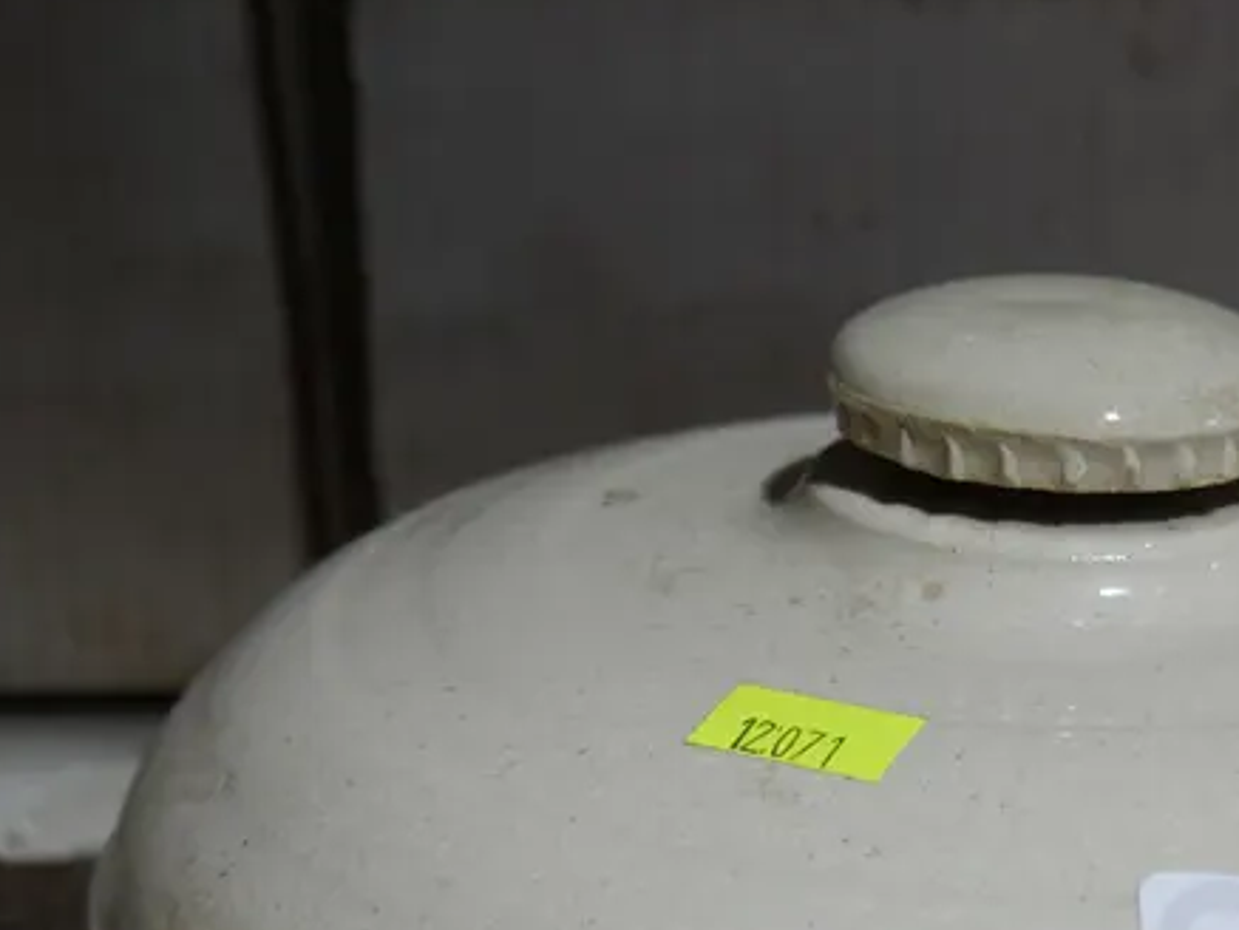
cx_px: 1123
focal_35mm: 75
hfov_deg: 25.2
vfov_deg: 18.9
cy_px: 1018
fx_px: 2685
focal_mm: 16
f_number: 3.6
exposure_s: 1/60
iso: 200
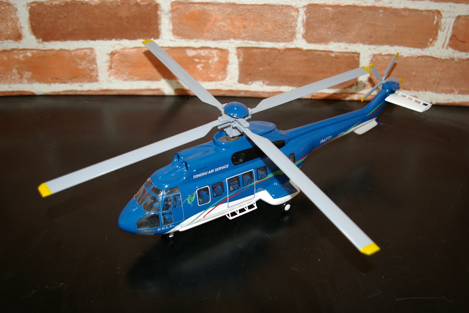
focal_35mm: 42
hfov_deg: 46.4
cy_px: 156
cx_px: 234
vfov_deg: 31.9
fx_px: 547
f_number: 4
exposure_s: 1/45
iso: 200
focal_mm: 28
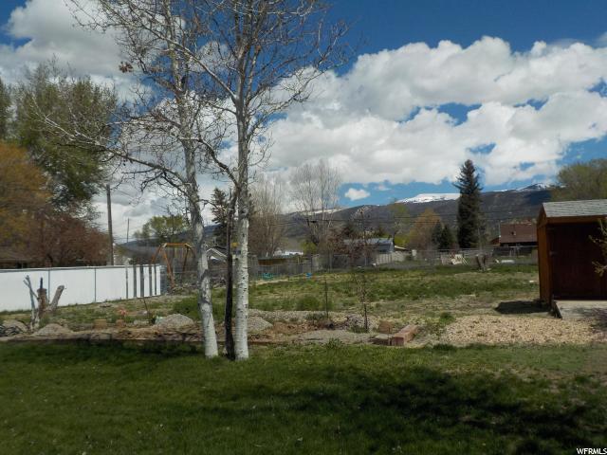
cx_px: 304
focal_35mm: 30
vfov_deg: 46.8
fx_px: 526
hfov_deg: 60.0
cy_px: 228
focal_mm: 4.1
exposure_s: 1/1000
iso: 125
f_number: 6.6
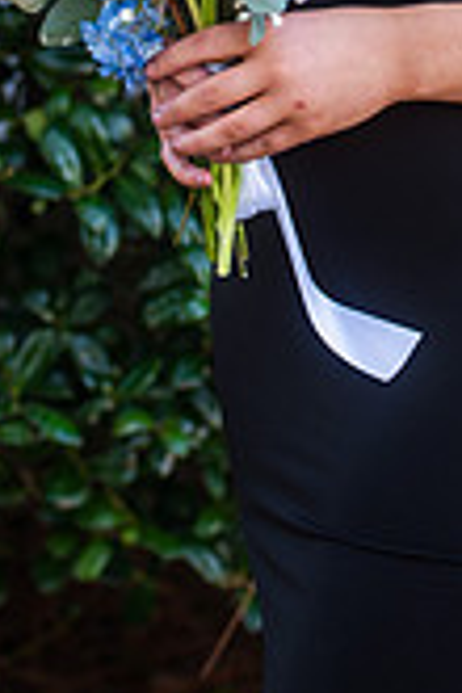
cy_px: -214
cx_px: 441
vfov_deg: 9.1
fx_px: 4292
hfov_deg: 6.1
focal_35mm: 223
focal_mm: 82
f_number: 3.5
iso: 80
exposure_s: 1/125
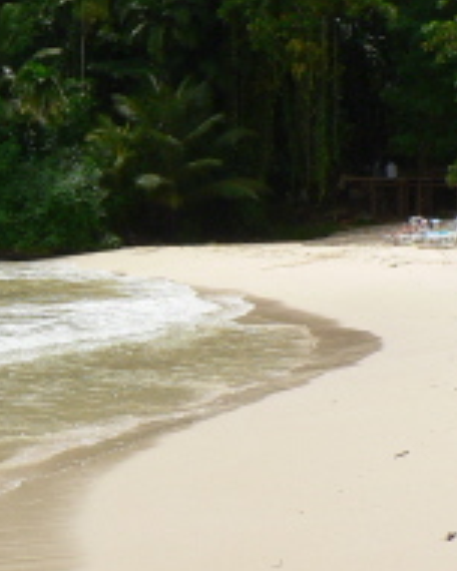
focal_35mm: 102
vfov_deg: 18.8
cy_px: 233
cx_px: -89
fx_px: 1724
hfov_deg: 14.6
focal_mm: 6
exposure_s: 1/400
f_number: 5
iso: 64
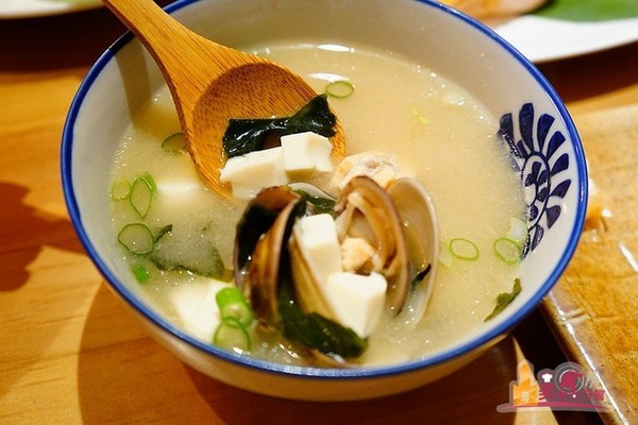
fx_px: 638
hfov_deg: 53.1
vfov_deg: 36.9
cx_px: 319
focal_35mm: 36
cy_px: 212
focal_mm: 24
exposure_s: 1/60
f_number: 4
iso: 3200
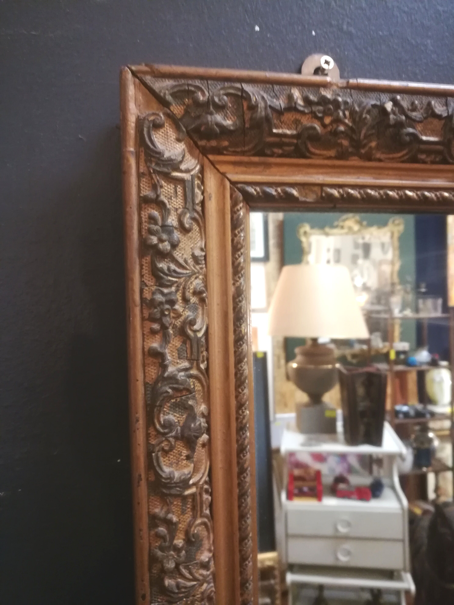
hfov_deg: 53.1
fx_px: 455
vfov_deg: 67.3
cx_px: 227
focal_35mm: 26
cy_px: 302
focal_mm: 3.83
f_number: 2.2
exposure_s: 1/14.3
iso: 500
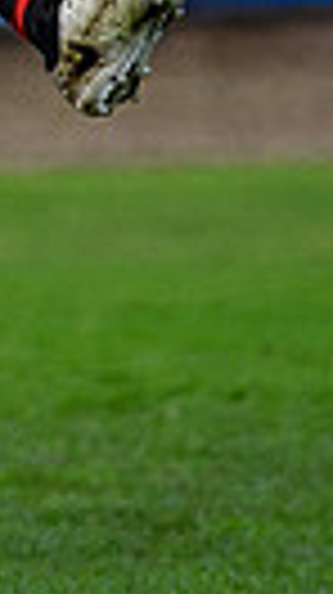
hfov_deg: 0.8
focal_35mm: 1558
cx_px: -1043
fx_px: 24519
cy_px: -231
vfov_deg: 1.4
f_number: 2.8
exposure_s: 1/4000
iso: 800
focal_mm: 165
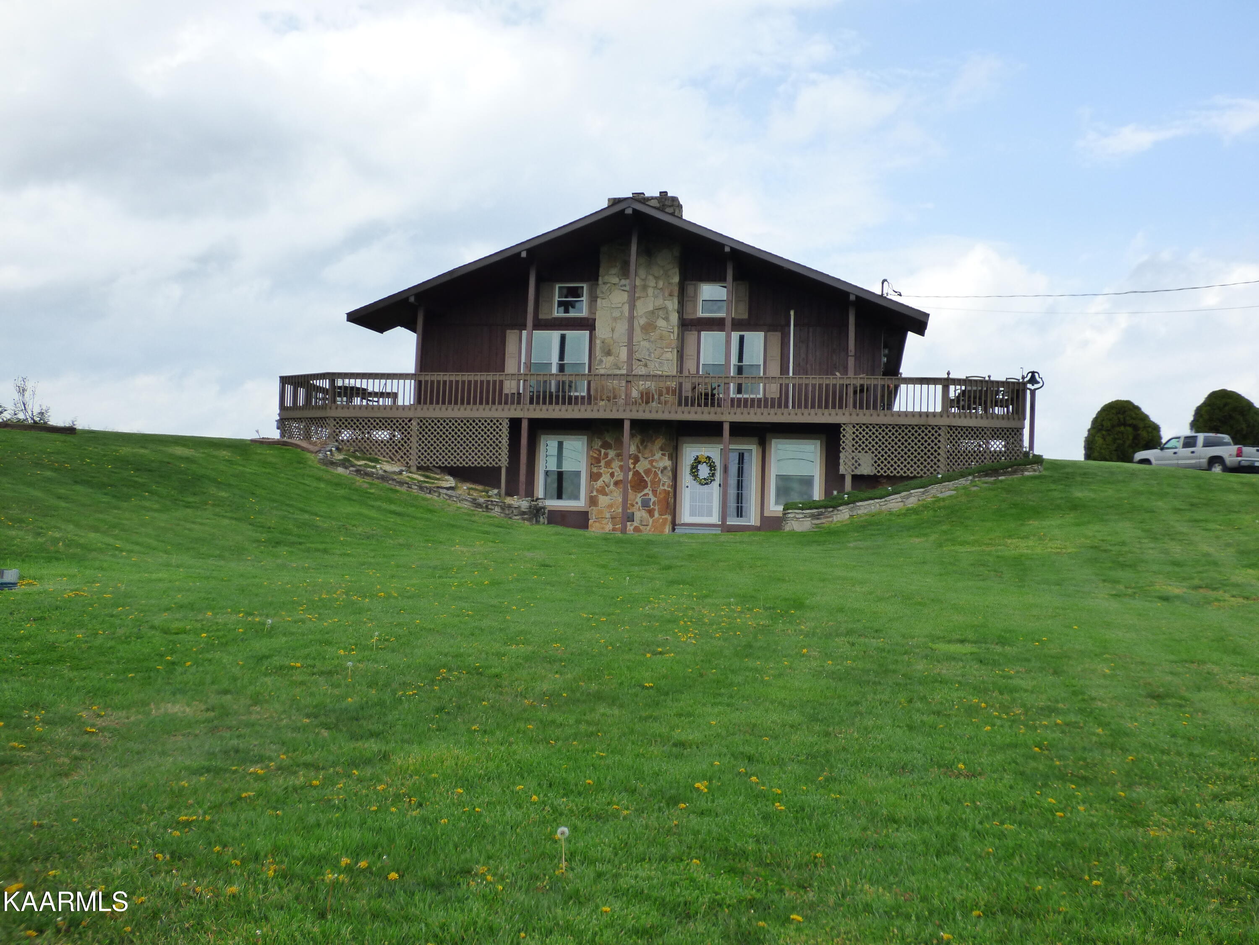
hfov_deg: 51.4
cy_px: 472
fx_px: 1309
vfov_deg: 39.7
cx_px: 630
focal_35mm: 36
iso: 200
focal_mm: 6.18
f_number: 3.4
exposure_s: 1/800
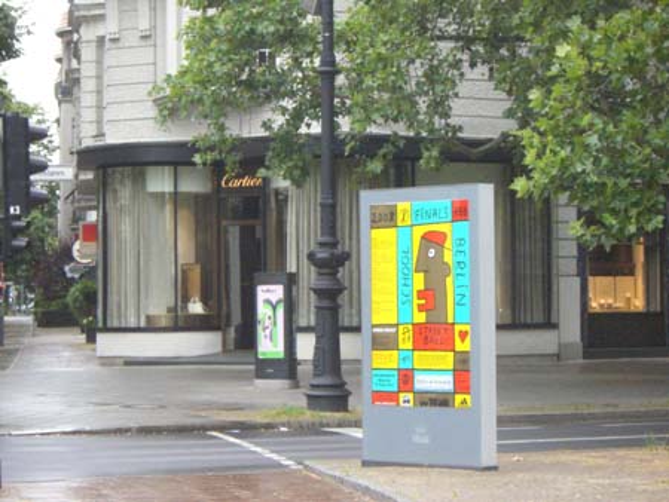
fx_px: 2204
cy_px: 251
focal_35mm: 114
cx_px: 334
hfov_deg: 17.3
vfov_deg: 13.0
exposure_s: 1/200
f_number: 8.3
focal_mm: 18.6
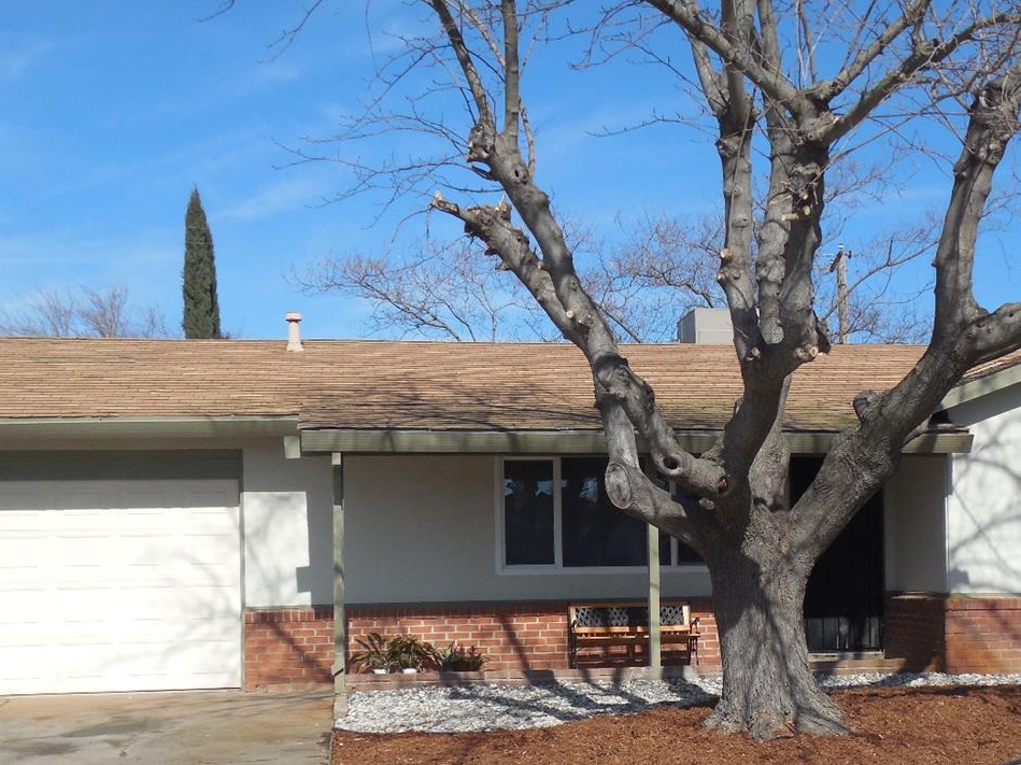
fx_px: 1445
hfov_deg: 38.7
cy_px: 543
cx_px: 638
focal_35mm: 49
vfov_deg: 29.3
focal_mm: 5.6
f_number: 7.2
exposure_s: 1/400
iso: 125
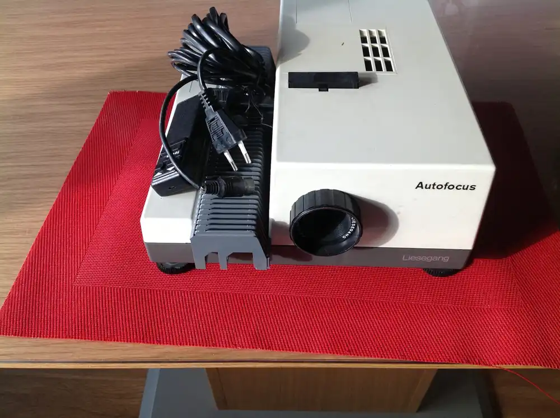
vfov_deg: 40.6
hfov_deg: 52.7
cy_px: 209
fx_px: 565
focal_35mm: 35
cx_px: 280
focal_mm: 4.28
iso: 64
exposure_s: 1/120
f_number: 2.4
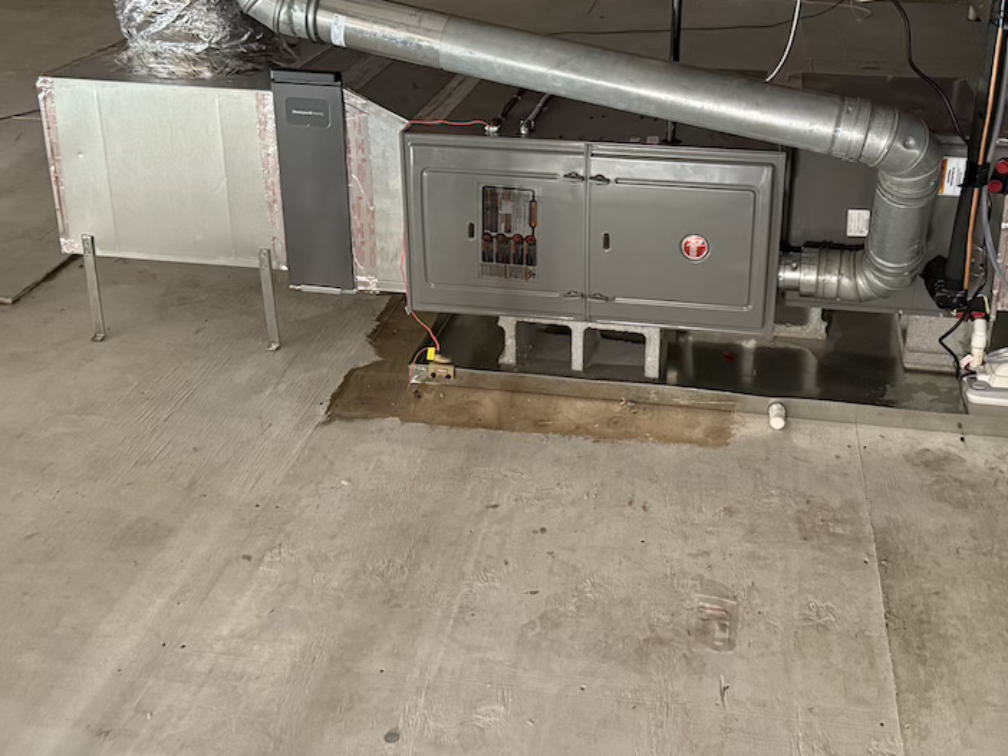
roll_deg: -0.2
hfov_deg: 45.7
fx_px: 1194
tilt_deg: -21.6
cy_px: 218
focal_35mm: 41
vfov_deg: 34.6
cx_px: 566
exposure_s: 1/43
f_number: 1.78
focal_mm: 6.76
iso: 800
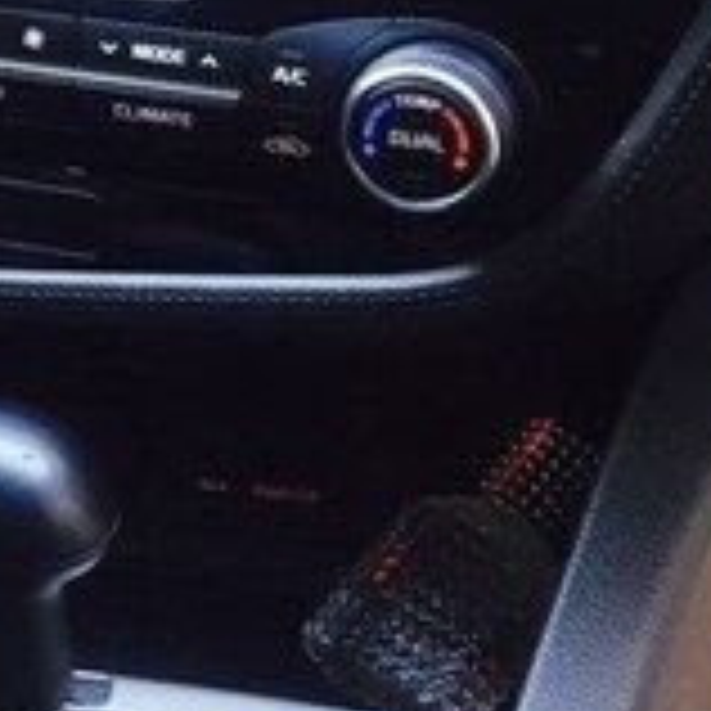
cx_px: -544
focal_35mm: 107
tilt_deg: -31.6
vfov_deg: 15.9
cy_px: -52
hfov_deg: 14.4
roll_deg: +14.3
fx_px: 2486
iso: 125
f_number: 2.2
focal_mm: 4.15
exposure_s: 1/33
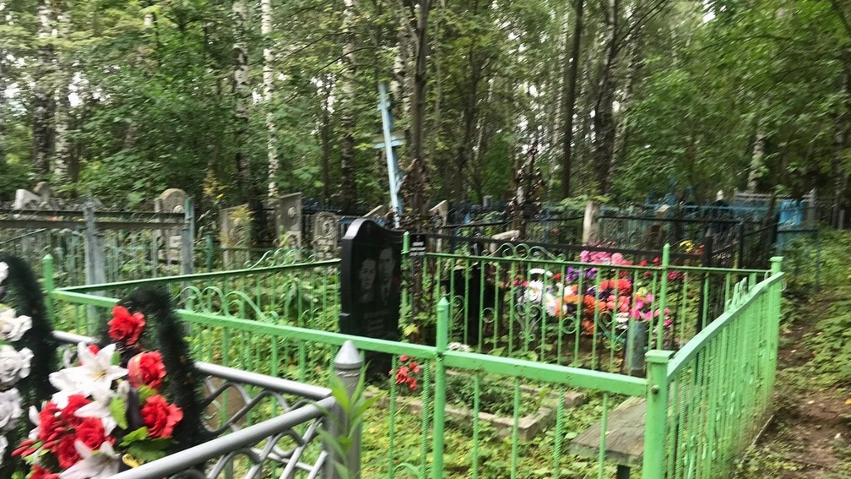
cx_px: 424
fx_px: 700
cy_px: 300
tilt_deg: -7.6
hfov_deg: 62.6
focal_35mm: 31
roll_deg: -3.5
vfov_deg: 37.5
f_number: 1.8
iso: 32
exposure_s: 1/50
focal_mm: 3.99
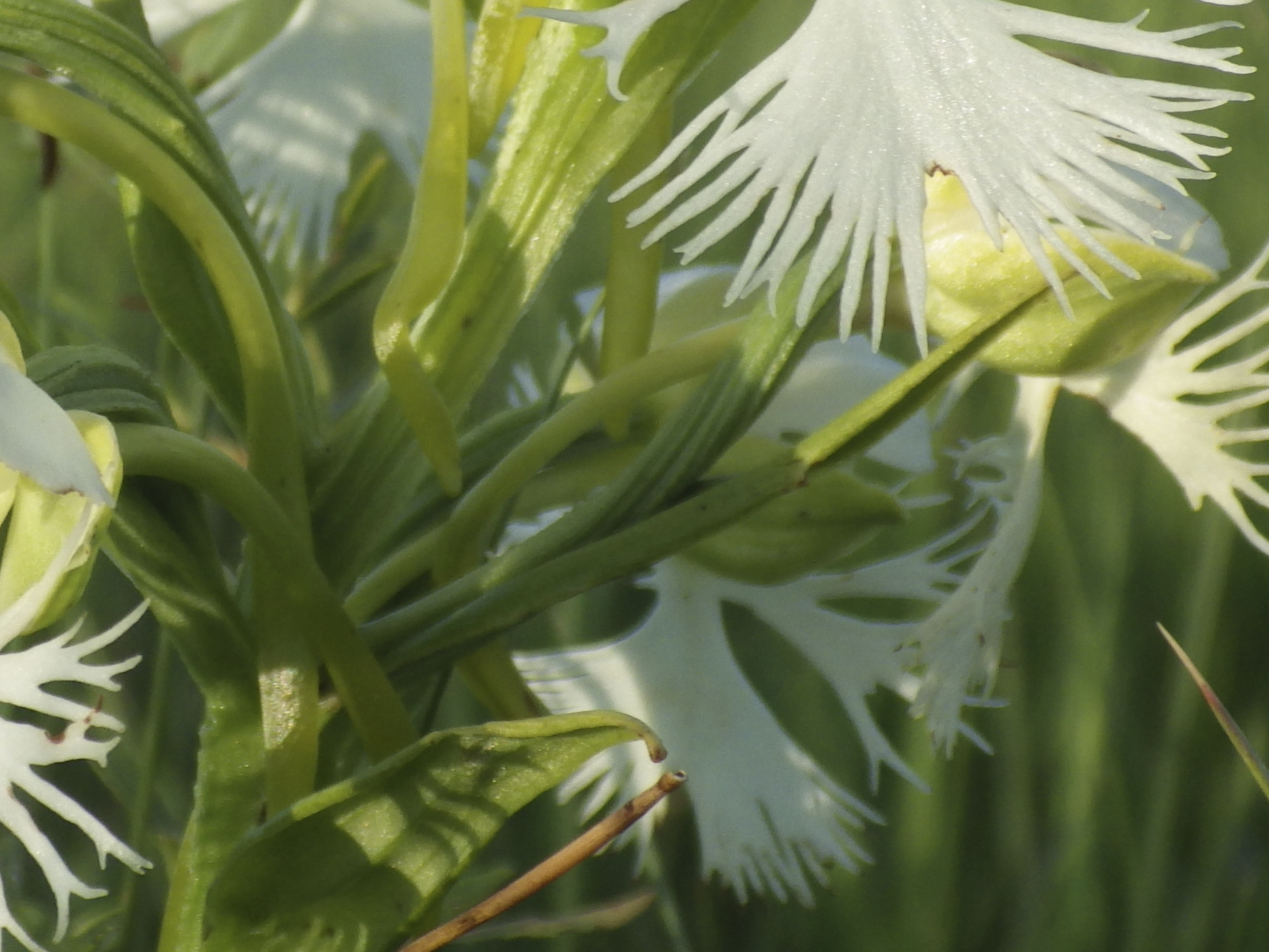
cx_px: 288
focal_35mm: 146
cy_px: 71
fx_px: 5353
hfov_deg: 13.5
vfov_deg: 10.1
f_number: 4
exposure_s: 1/400
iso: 100
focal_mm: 10.7
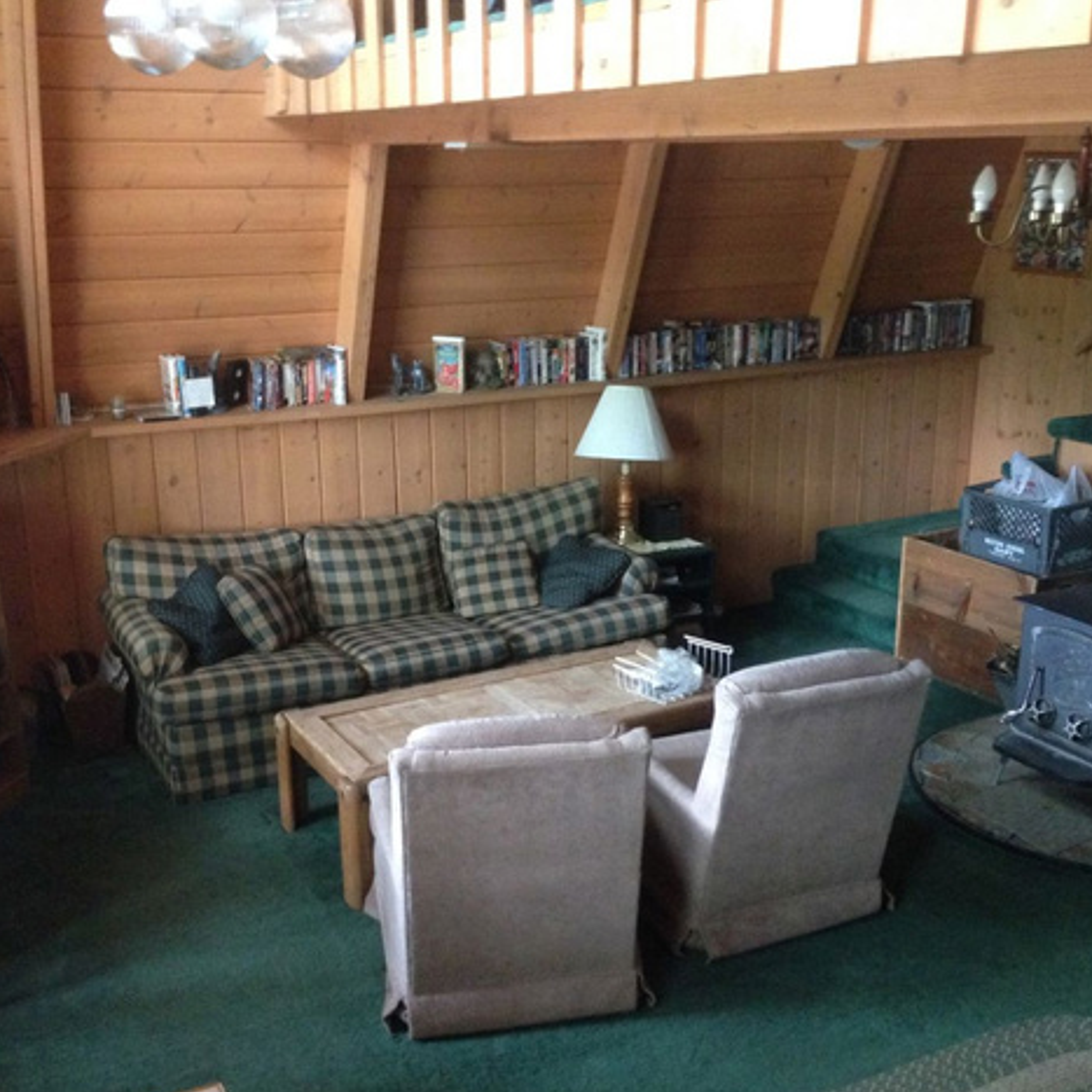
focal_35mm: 40
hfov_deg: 41.8
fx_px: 1428
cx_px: 517
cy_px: 559
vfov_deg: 41.9
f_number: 2.4
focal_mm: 4.12
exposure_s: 1/15
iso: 500
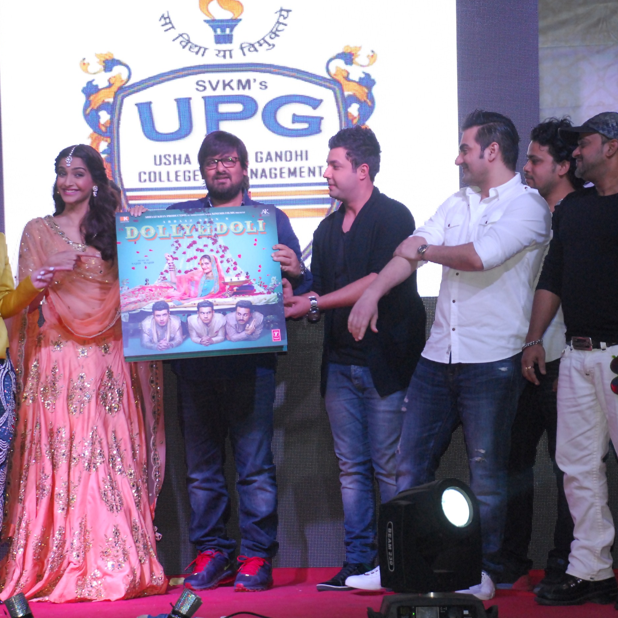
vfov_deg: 14.7
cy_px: 310
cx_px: 304
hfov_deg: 14.7
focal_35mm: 119
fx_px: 2404
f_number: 5
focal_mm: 62
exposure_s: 1/125
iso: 1000
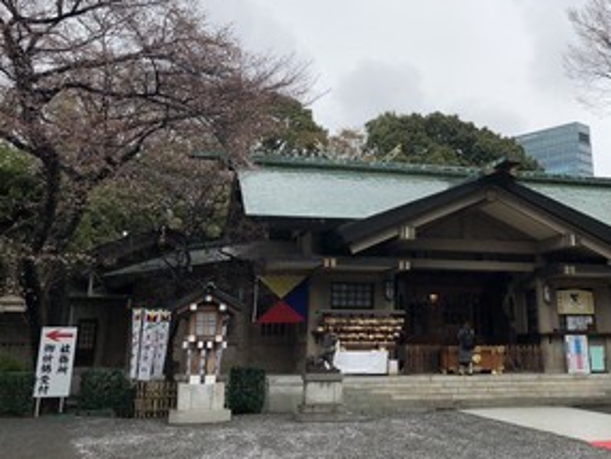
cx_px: 400
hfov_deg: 42.4
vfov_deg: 32.2
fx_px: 777
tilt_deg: +17.2
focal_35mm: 44
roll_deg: -0.2
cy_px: 107
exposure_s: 1/1297
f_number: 1.8
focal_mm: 3.99
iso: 20
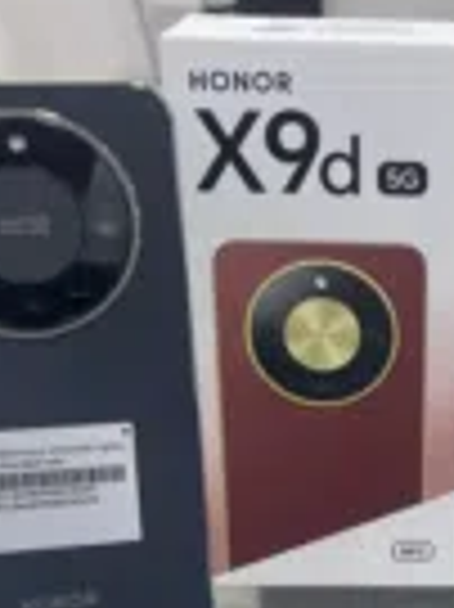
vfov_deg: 24.9
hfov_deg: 18.5
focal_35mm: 77
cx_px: 476
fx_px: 1349
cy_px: 491
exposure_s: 1/367
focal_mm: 5.1
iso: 50
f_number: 1.6
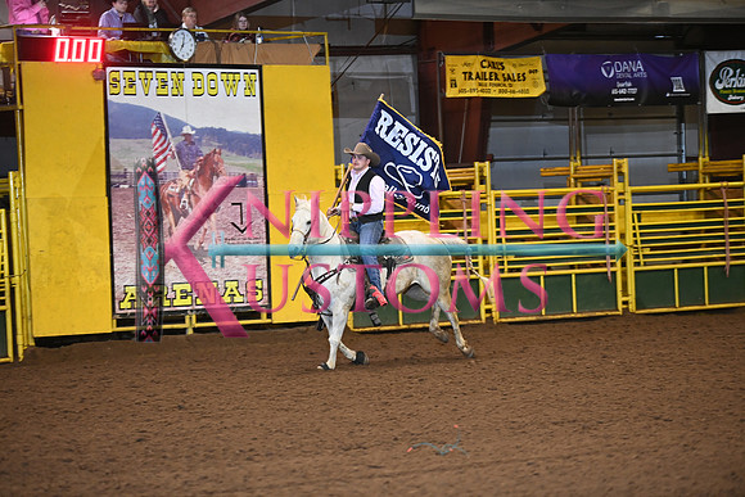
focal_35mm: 150
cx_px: 372
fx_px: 3105
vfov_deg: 9.2
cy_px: 248
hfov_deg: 13.7
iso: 3200
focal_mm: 150
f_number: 2.8
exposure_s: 1/250
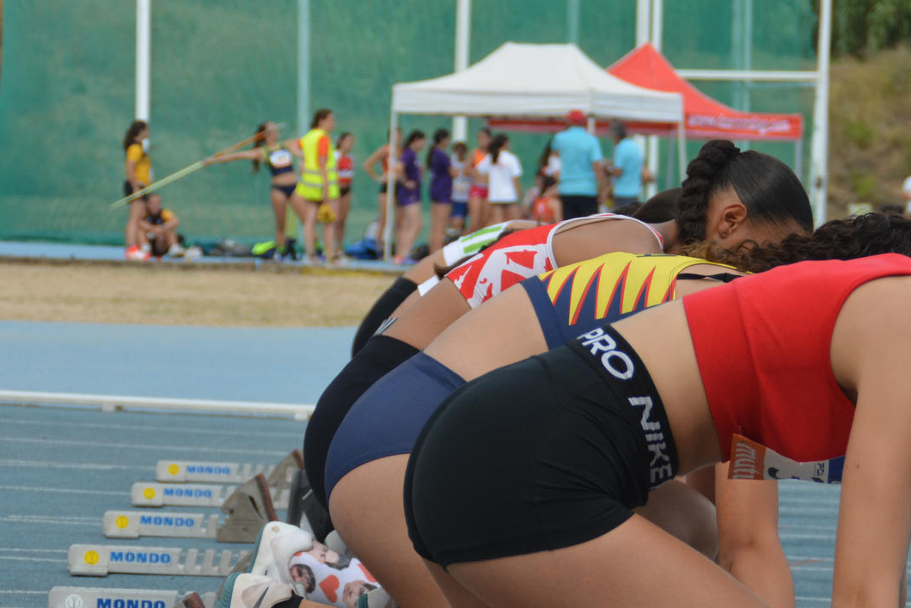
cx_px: 657
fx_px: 4986
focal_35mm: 197
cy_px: 494
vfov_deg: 7.0
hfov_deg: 10.4
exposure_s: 1/1250
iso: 400
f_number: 5.3
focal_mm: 68
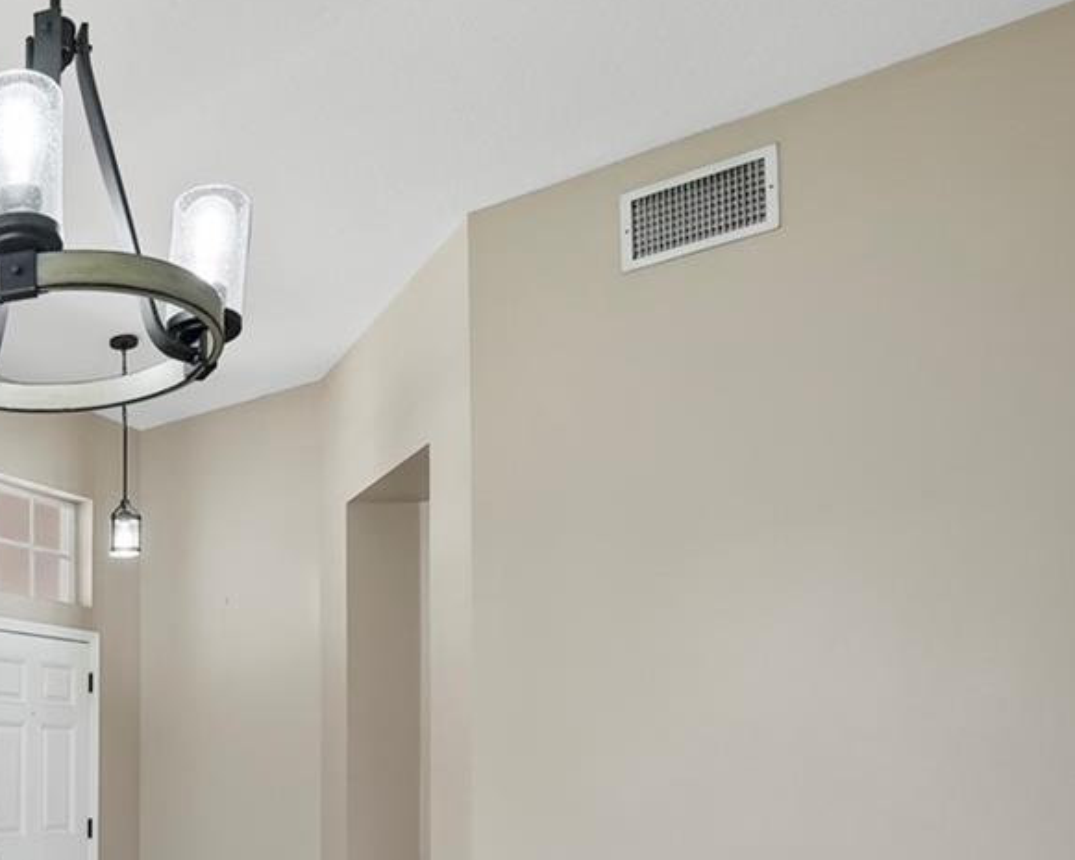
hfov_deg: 45.7
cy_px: 768
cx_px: -56
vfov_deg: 43.3
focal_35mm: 31
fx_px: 986
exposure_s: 1/10
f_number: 7.1
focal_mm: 12
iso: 400
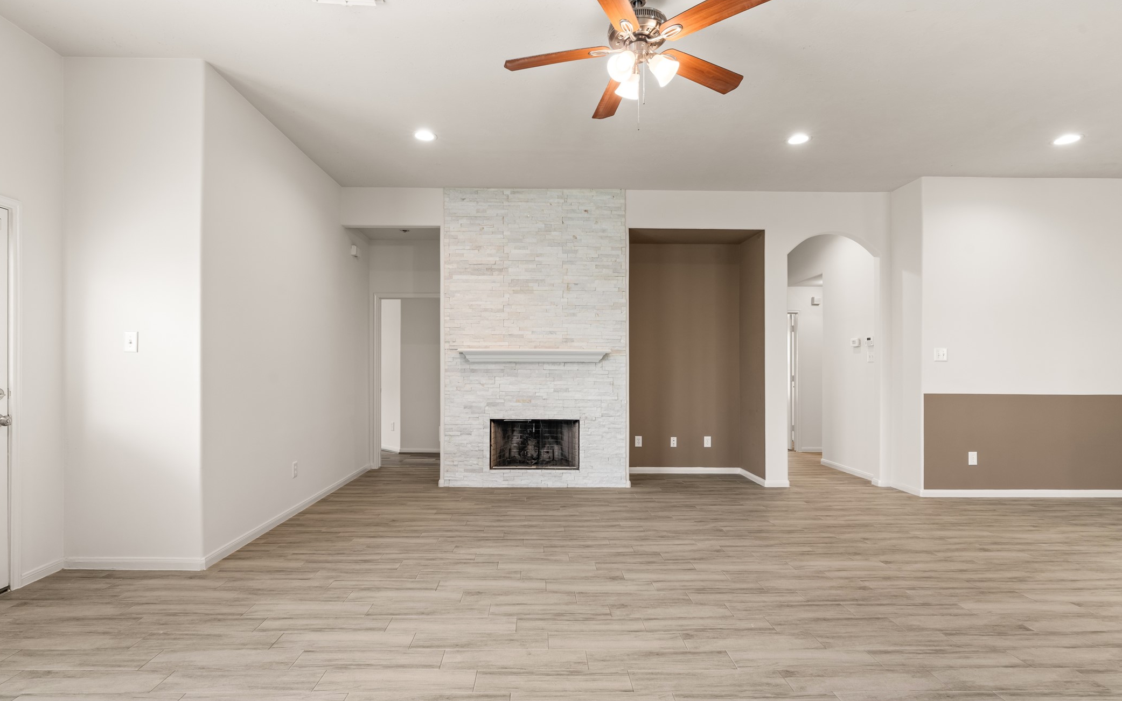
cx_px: 544
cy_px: 375
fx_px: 520
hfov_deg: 94.3
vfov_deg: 67.9
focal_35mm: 17
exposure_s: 1
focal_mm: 16
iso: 250
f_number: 9
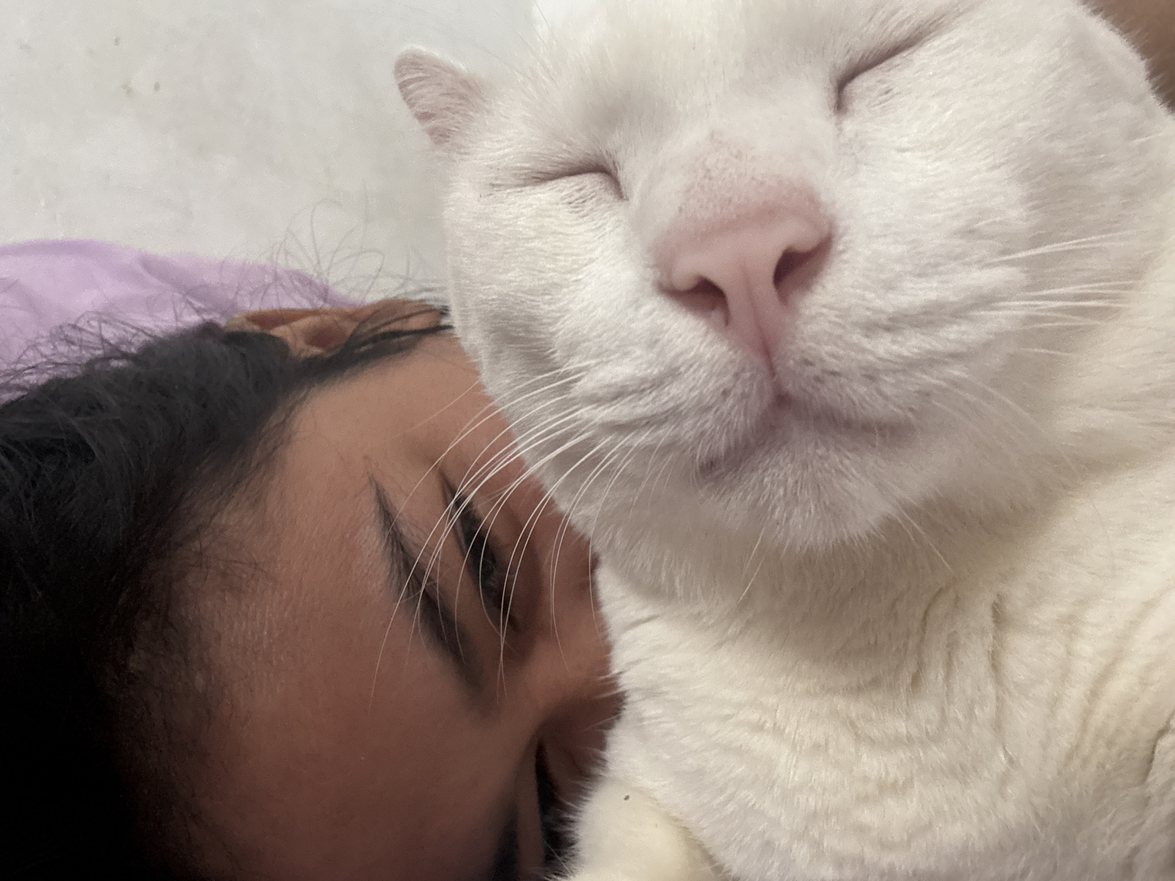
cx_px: 588
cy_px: 440
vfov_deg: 58.9
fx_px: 781
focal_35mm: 23
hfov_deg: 73.9
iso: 320
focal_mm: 2.69
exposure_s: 1/40
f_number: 1.9
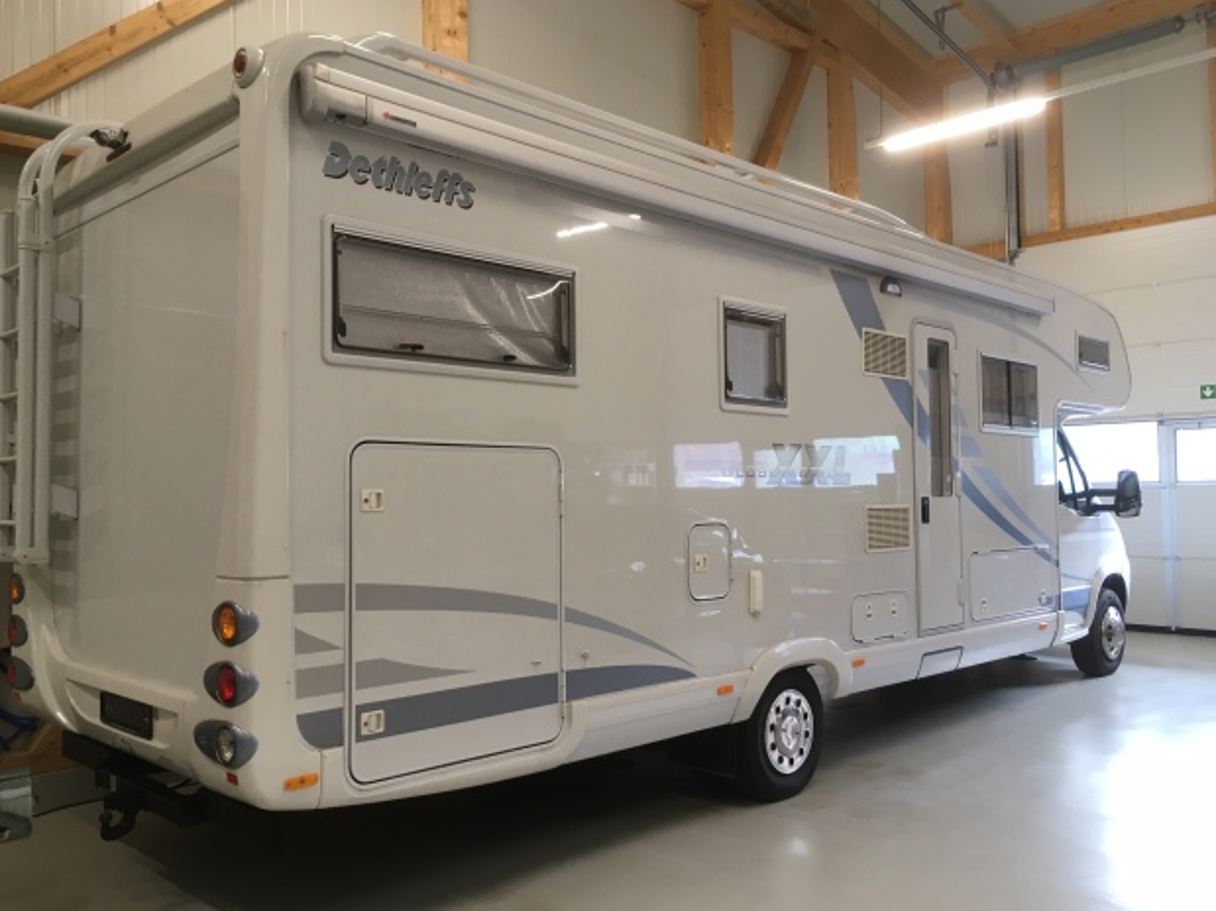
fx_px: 1054
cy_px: 456
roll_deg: +1.7
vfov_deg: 46.8
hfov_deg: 60.0
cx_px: 589
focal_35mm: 30
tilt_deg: +0.8
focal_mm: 4.15
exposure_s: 1/33
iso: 80
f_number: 2.2
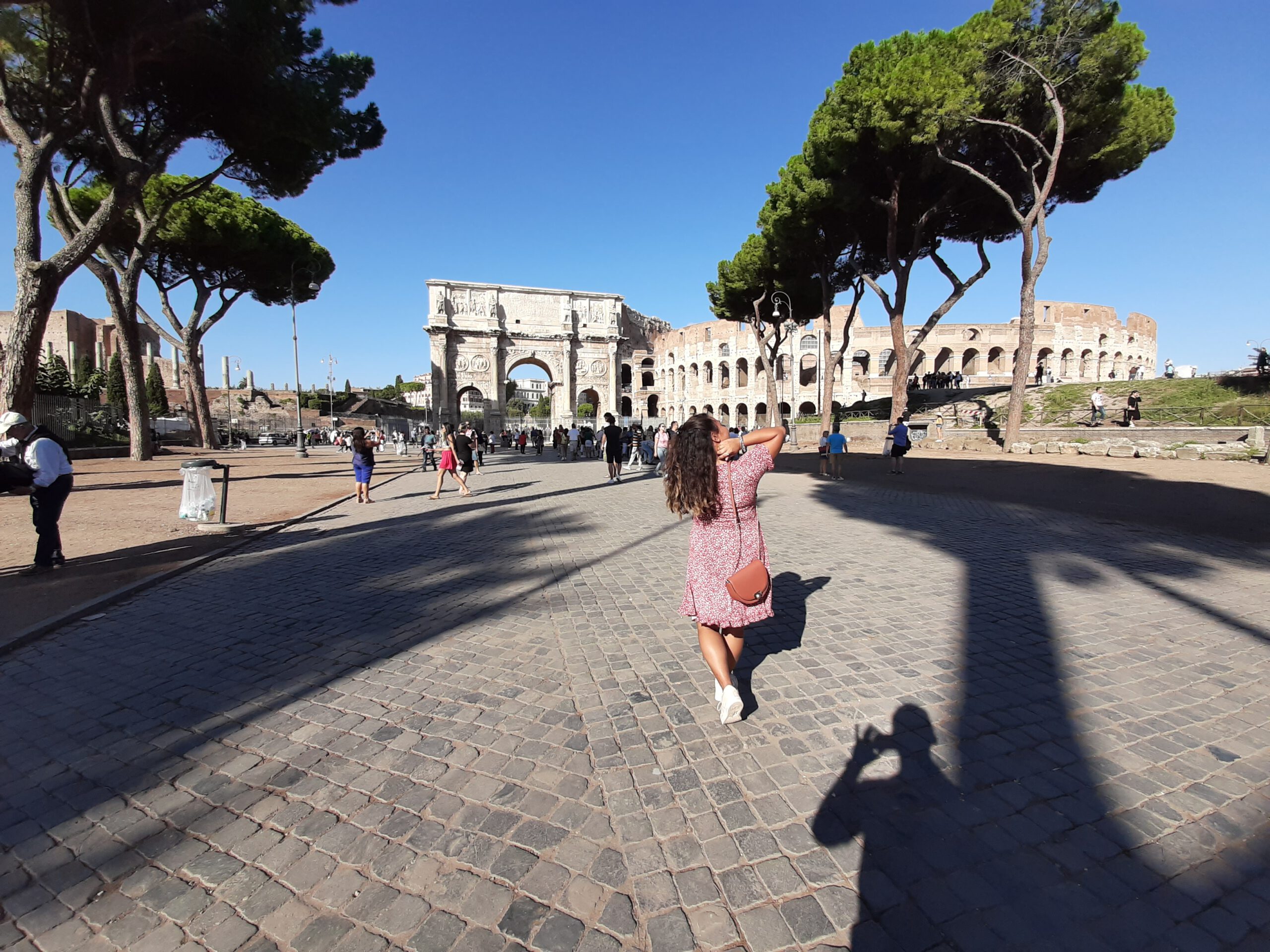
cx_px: 635
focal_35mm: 13
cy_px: 476
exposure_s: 1/881
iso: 40
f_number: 2.2
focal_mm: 1.42
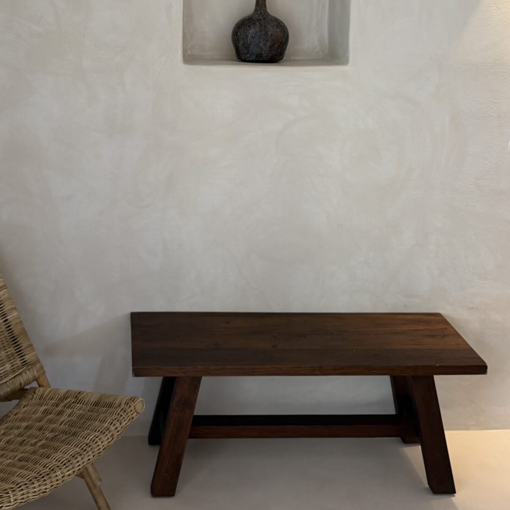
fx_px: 817
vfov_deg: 32.5
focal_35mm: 49
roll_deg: -0.1
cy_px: 26
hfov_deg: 34.2
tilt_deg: -4.5
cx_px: 149
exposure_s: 1/50
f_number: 1.78
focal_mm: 6.76
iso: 160
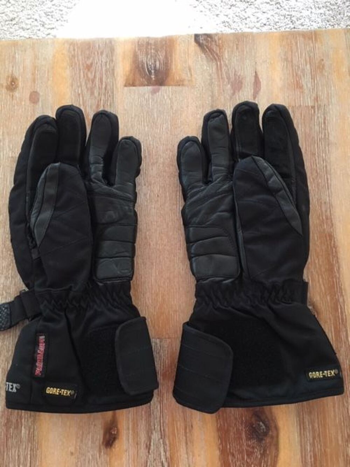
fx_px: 391
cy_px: 234
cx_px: 175
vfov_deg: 61.7
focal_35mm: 29
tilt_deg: -81.9
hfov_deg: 48.2
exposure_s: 1/33
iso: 200
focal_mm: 4.15
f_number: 2.2
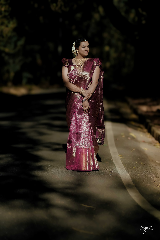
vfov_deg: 23.9
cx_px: 80
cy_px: 120
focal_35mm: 85
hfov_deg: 16.1
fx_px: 567
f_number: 1.6
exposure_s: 1/5000
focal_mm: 85
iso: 200
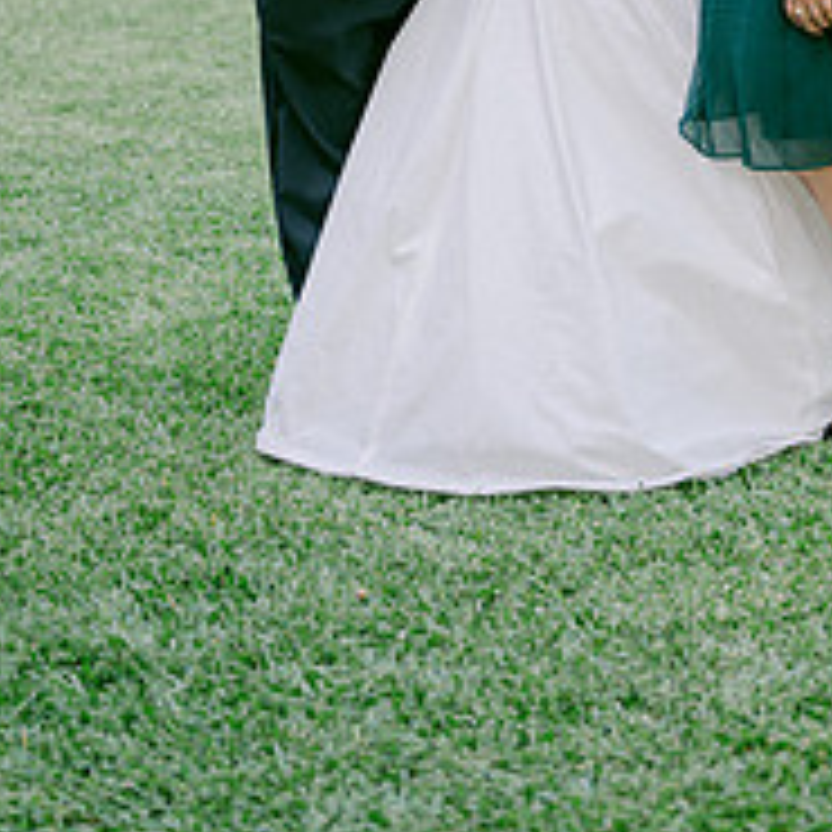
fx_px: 2801
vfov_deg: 16.3
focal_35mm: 103
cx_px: 560
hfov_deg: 16.9
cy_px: -144
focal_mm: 50
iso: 100
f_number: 2
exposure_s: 1/250
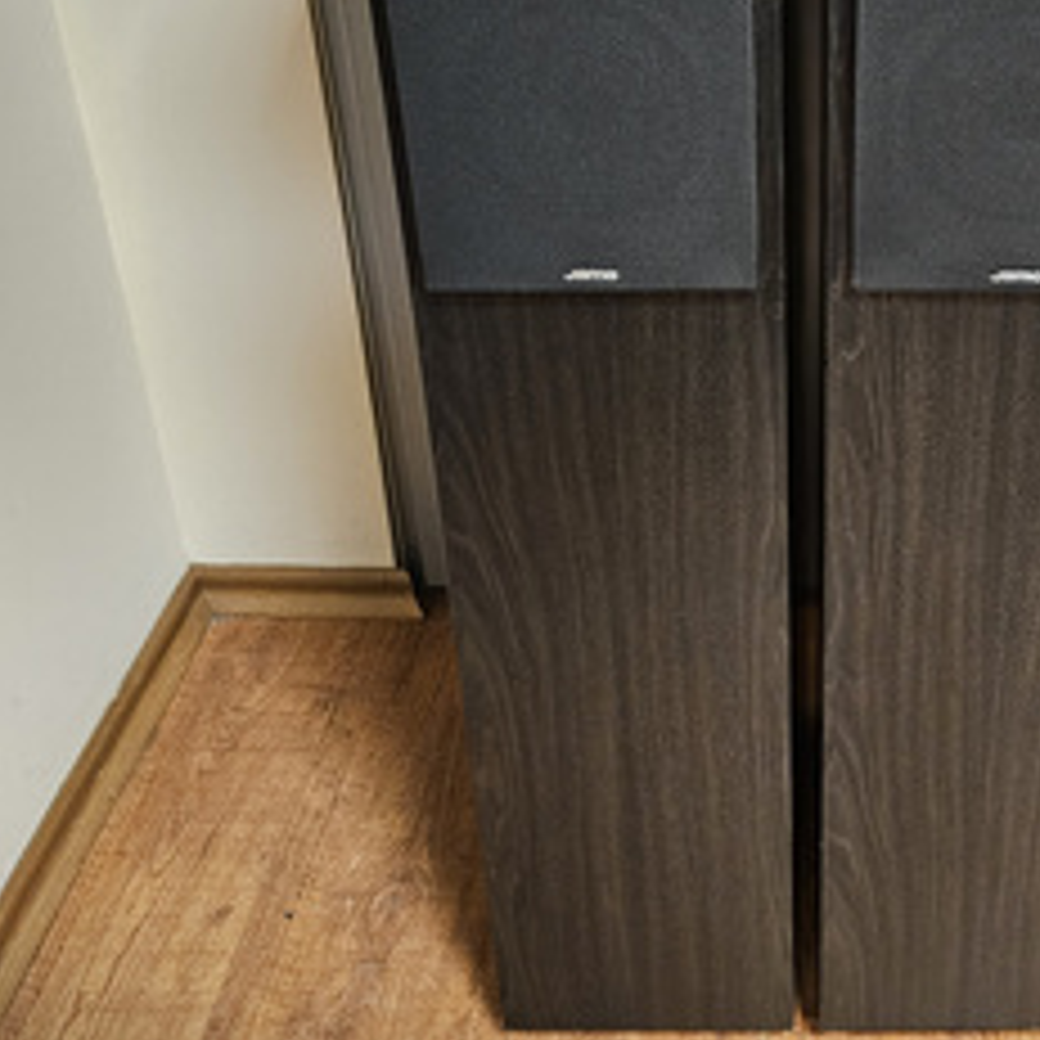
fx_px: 1496
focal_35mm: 44
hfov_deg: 36.9
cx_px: 840
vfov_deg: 36.8
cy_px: 185
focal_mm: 5.4
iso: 500
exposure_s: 1/33.3
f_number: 1.8
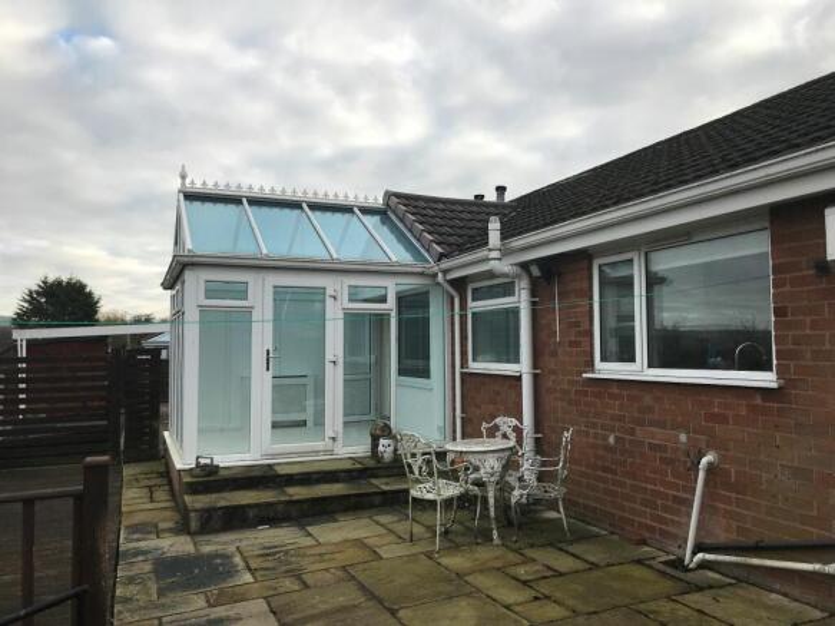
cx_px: 418
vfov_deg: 49.7
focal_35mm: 28
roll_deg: +0.3
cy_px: 313
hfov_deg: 63.5
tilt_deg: +5.0
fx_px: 675
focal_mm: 3.99
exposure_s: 1/1041
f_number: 1.8
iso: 20
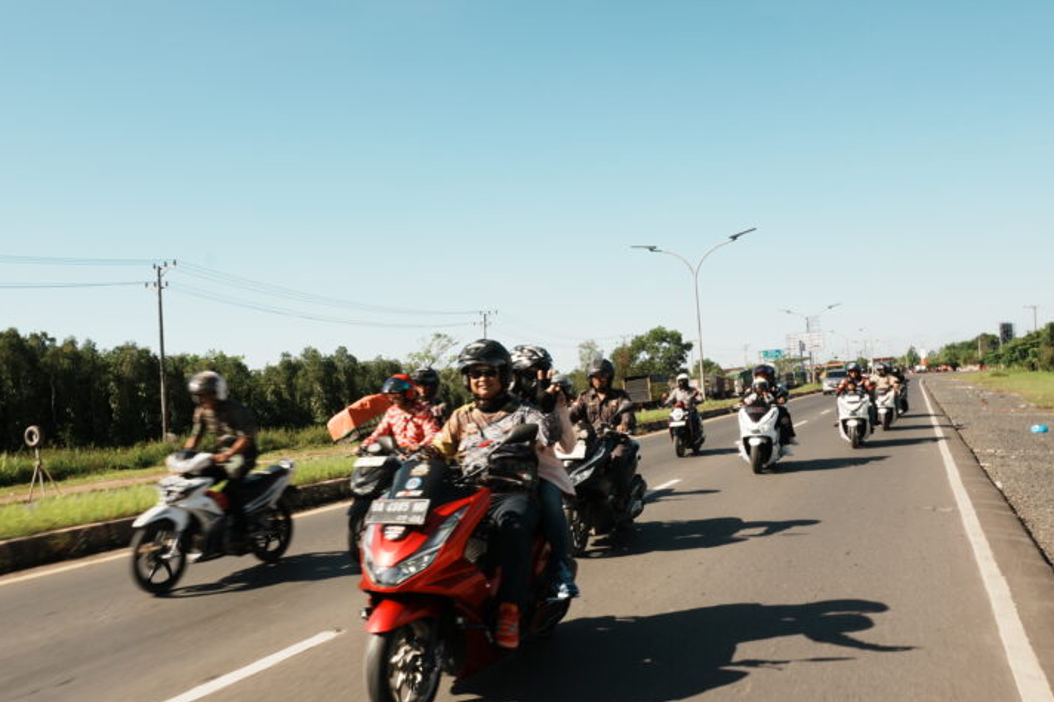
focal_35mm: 29
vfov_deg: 44.8
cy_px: 408
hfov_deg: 63.3
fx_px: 849
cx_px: 440
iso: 125
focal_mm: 16
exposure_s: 1/100
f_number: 14
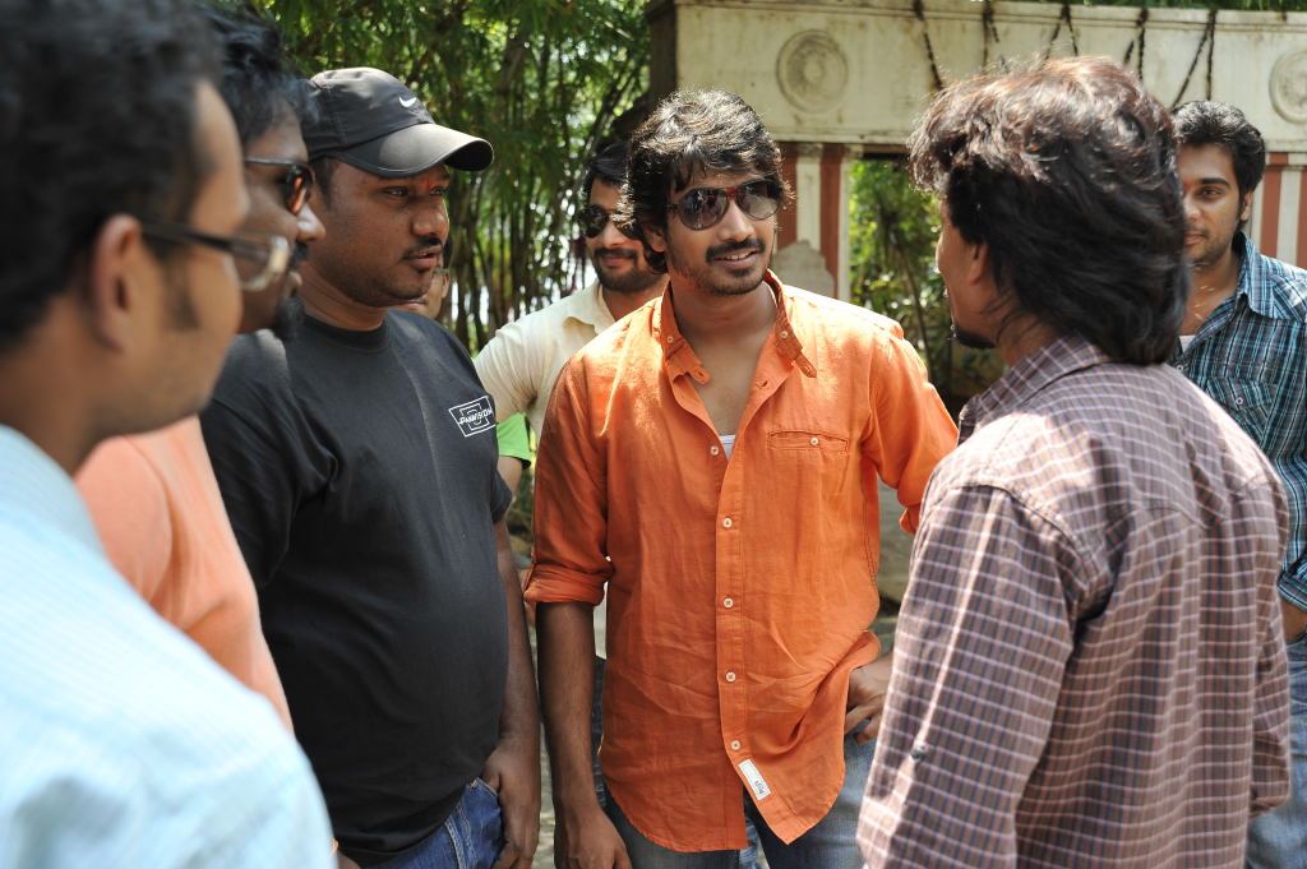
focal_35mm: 45
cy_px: 434
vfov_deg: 29.8
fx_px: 1632
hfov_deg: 43.6
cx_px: 654
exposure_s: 1/160
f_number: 5.6
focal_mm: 45
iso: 250
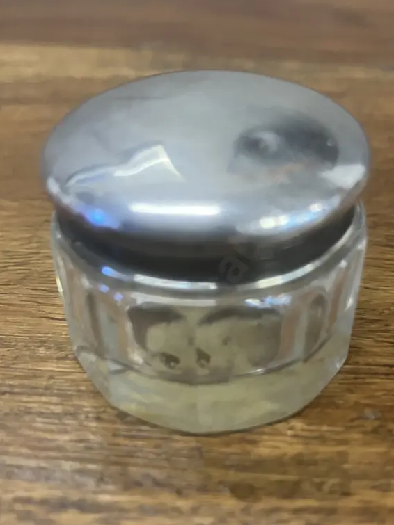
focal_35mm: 38
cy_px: 296
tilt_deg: -39.1
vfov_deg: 48.9
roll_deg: +0.7
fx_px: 577
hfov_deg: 37.7
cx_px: 211
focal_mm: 3.99
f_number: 1.8
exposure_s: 1/50
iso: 250
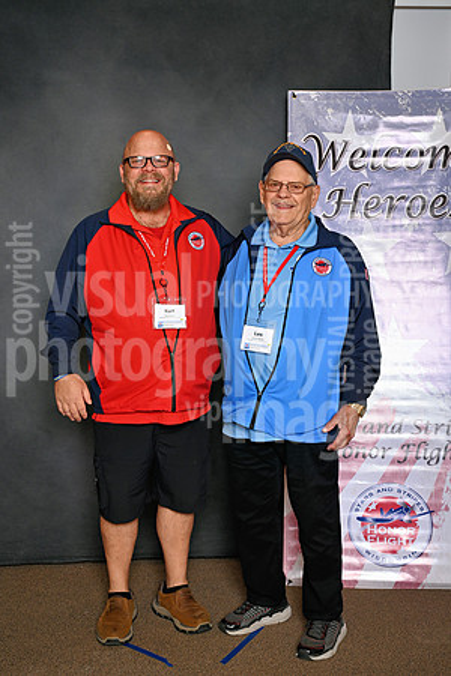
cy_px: 338
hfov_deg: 27.5
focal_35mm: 49
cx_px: 226
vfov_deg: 40.3
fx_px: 921
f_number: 8
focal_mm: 49
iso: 800
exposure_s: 1/160
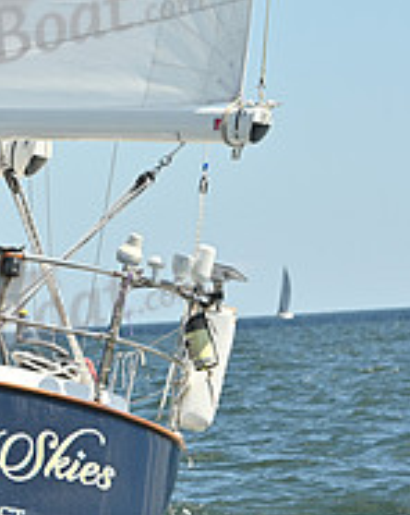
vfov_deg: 4.9
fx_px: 6026
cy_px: 223
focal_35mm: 396
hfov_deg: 3.9
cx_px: -327
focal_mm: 135
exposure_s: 1/1250
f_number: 8
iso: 250
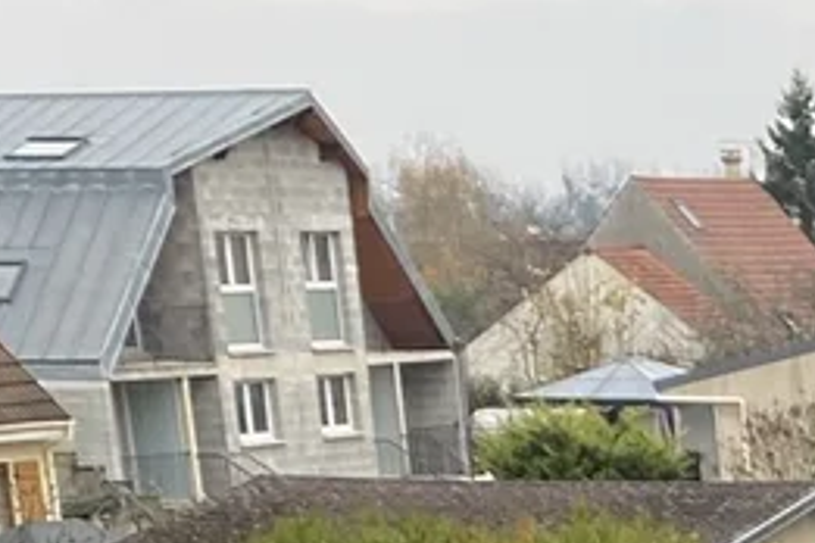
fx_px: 3758
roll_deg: +0.4
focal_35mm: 166
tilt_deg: -24.9
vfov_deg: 6.7
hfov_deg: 11.6
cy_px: 2066
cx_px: 1386
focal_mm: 4.25
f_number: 1.8
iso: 32
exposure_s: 1/241
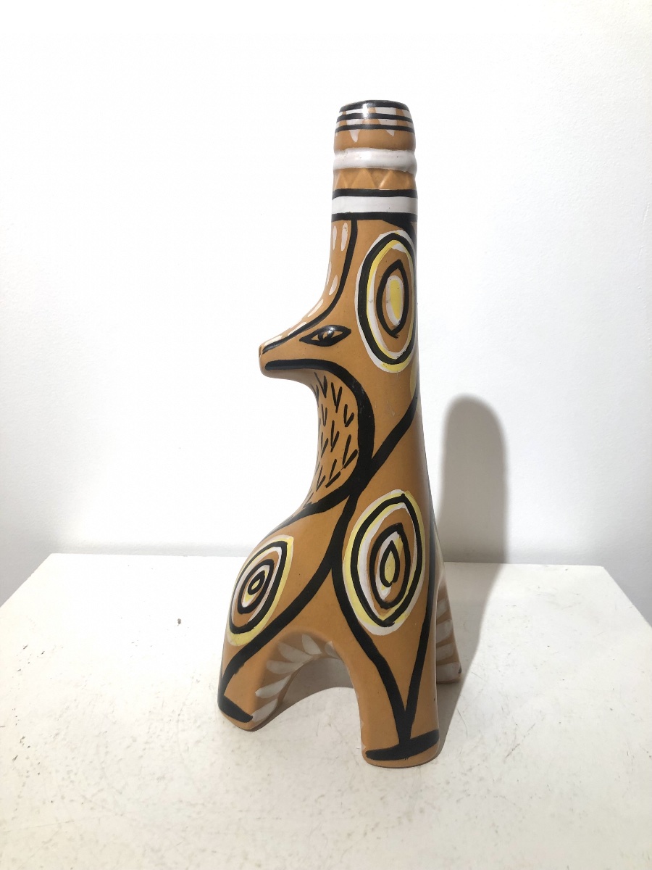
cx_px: 326
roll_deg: +0.3
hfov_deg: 49.7
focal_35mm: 28
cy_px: 435
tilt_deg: -13.8
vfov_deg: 63.4
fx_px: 703
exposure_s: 1/50
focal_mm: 3.99
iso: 25
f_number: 1.8
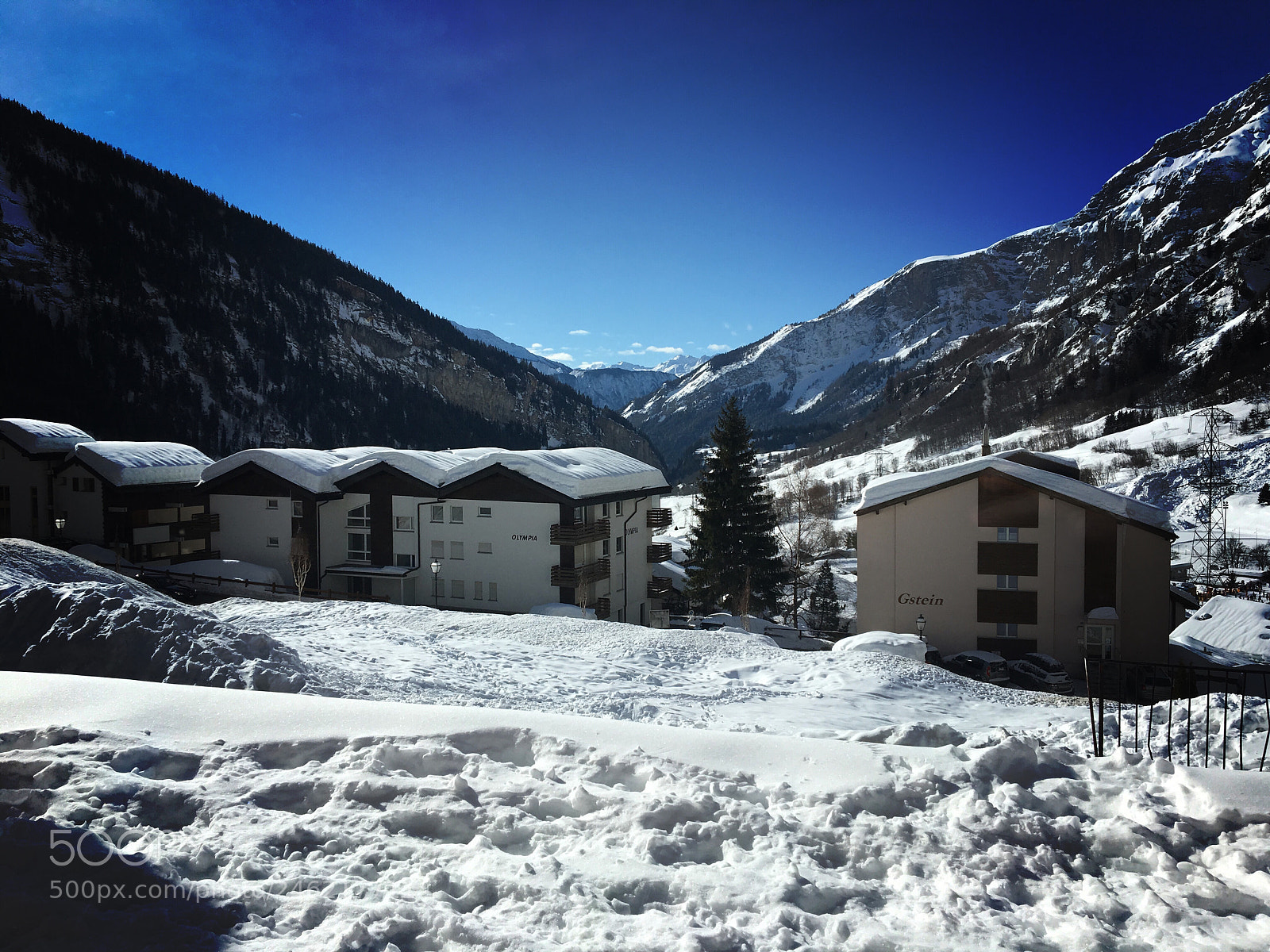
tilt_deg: -2.7
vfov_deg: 48.2
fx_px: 1064
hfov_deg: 61.7
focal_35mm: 29
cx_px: 635
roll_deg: +0.6
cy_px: 476
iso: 25
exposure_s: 1/3344
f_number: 2.2
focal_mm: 4.15
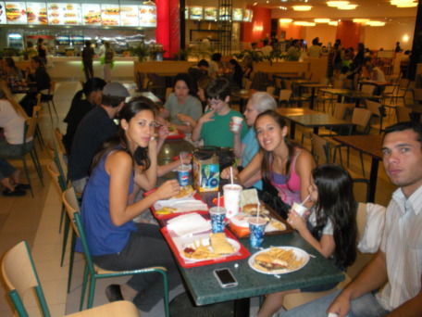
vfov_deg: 39.7
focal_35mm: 36
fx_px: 439
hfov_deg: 51.4
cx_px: 211
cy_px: 158
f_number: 3.5
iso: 349
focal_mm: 6.3
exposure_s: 1/60
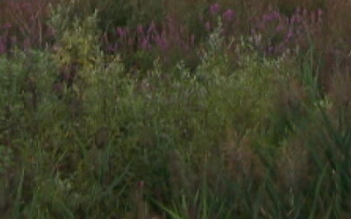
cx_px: 251
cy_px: -282
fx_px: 1329
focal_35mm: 139
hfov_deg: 15.0
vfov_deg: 8.7
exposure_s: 1/80
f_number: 2.8
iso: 80
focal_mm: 6.3
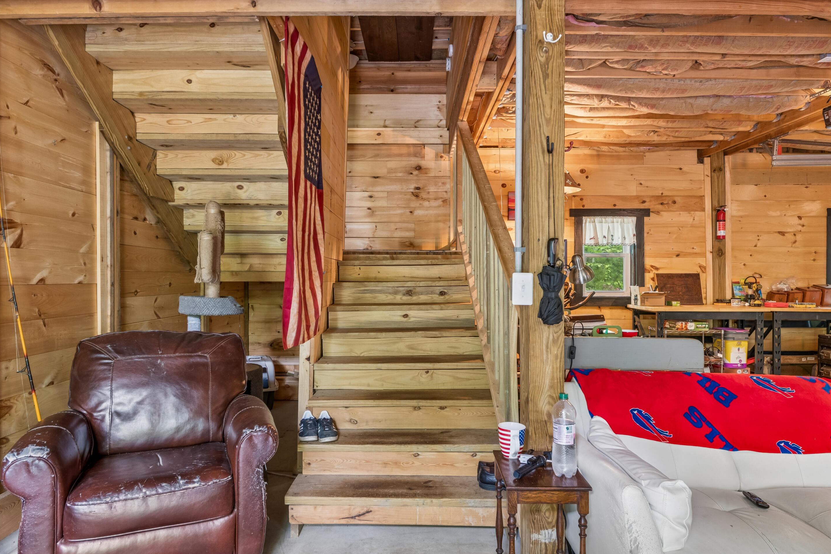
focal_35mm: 23
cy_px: 290
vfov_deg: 55.5
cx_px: 409
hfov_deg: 76.6
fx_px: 526
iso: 200
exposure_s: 1/1.25
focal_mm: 14.5
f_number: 7.1
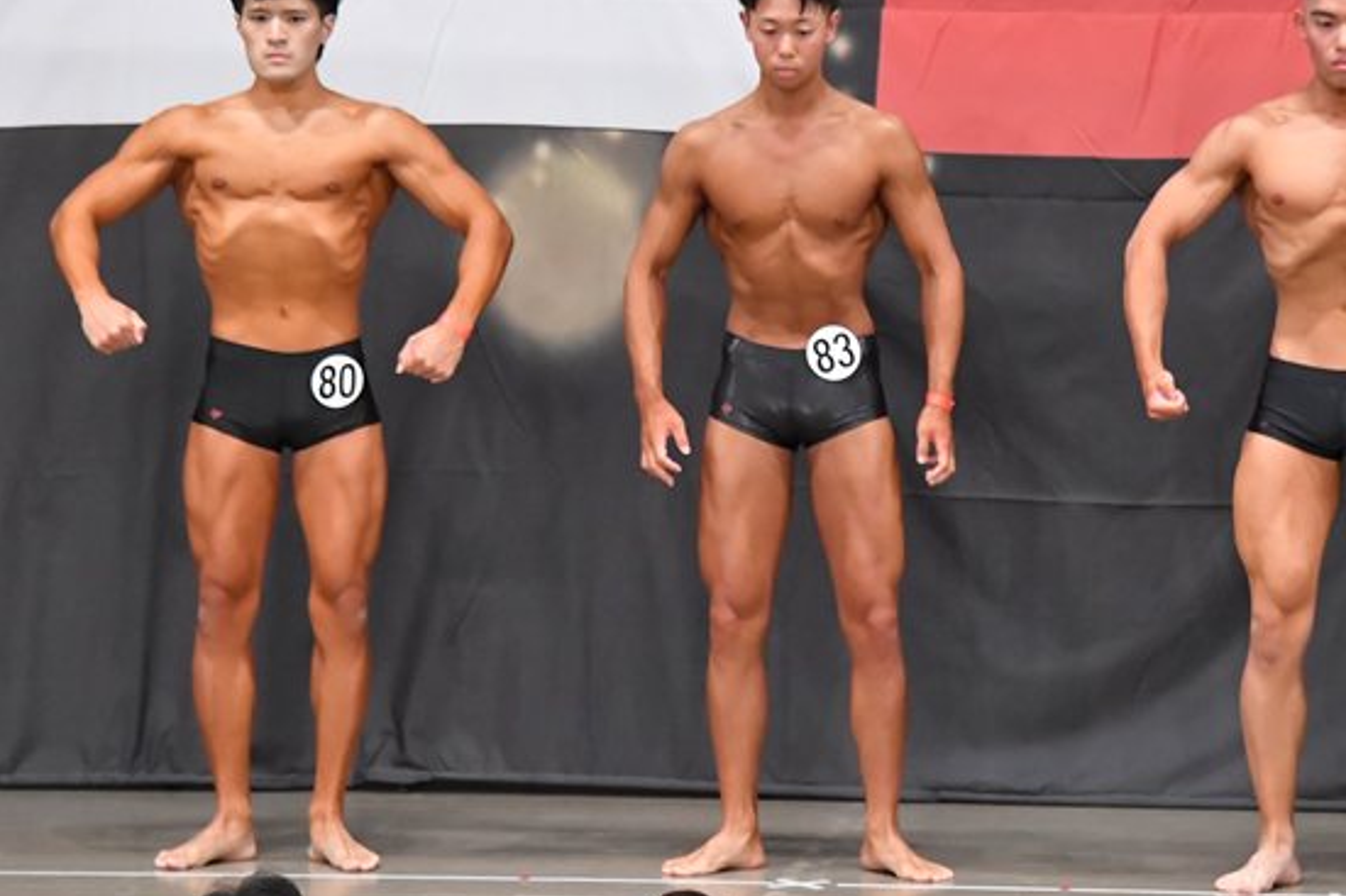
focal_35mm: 263
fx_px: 9830
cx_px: 866
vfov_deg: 5.2
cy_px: 388
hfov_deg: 7.8
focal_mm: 125
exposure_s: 1/400
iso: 6400
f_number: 5.6
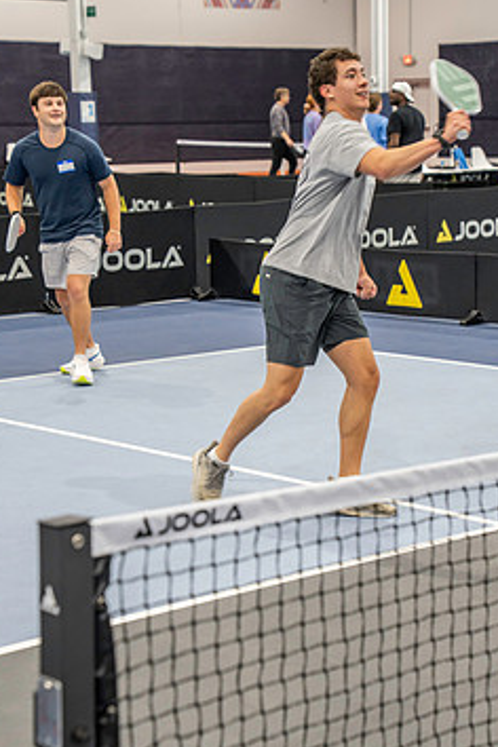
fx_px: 1847
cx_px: 302
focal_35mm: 89
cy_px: 390
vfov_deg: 22.9
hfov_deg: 15.3
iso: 1600
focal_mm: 70
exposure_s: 1/160
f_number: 4
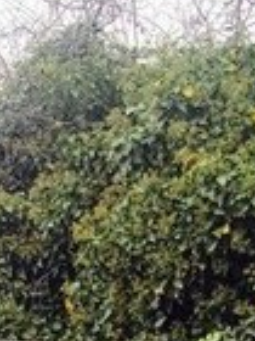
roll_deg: +0.0
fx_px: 1012
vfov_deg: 16.6
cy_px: 568
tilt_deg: -3.8
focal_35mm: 103
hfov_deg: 14.1
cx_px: 0
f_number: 2.2
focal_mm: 4.15
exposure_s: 1/150
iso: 32
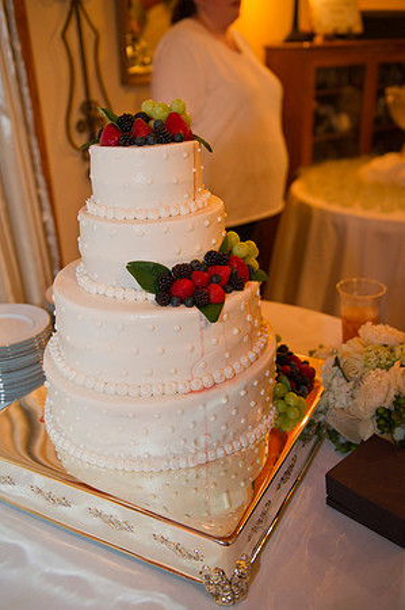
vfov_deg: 54.5
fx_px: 592
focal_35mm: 35
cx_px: 202
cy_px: 305
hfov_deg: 37.8
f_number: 2.8
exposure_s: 1/100
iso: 2000
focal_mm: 35
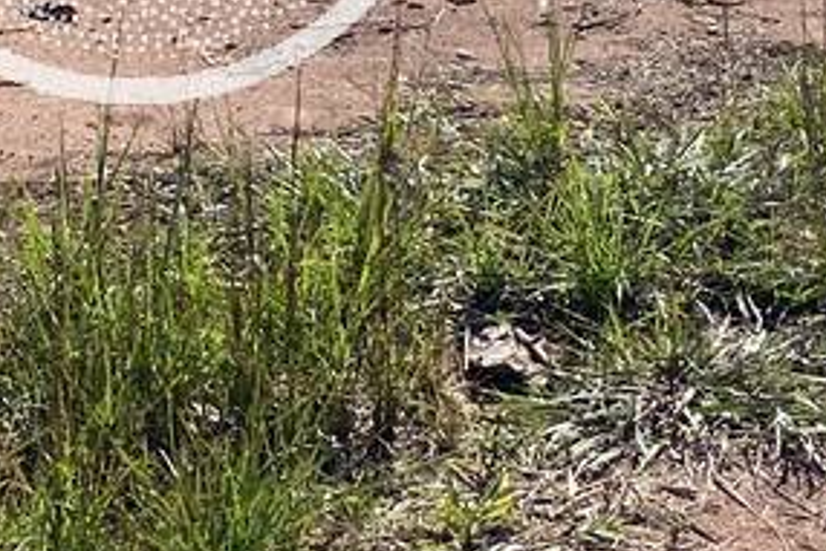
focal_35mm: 136
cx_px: 130
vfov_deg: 9.8
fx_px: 3122
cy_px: -300
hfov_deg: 15.0
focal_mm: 4.25
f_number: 1.8
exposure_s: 1/3846
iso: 32
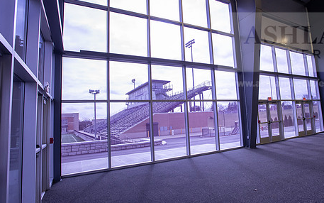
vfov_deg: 55.1
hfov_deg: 78.6
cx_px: 196
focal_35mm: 22
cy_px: 98
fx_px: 194
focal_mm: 17
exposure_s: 1/320
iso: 1250
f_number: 8
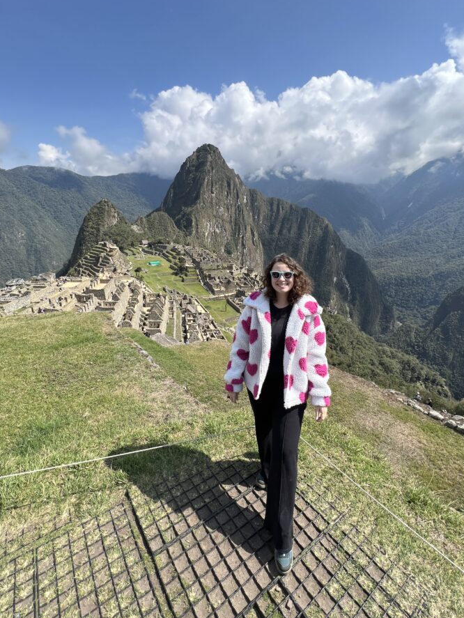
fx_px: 268
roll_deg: -2.7
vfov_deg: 97.9
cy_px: 281
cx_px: 234
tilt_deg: -12.7
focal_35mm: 15
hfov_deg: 81.8
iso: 32
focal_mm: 1.57
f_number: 1.8
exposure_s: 1/1325
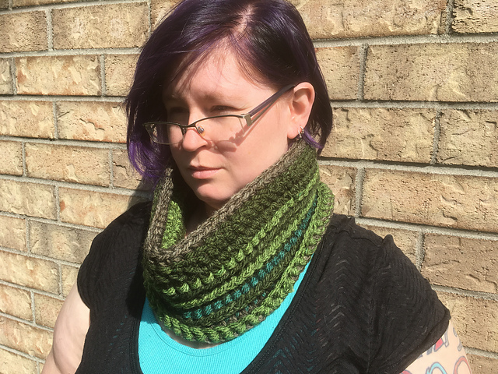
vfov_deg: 48.2
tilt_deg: -10.5
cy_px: 187
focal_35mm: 29
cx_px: 249
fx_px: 417
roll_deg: -0.4
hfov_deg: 61.7
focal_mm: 4.15
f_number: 2.2
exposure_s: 1/1183
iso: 25
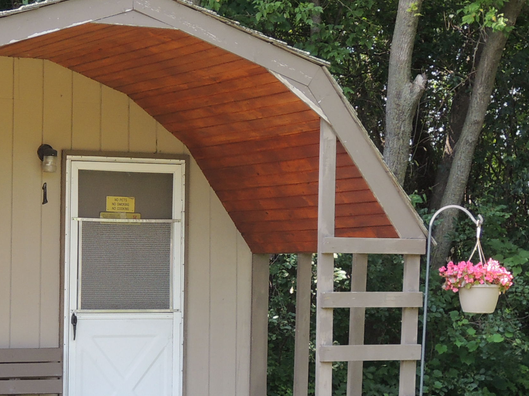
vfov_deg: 13.3
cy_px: 239
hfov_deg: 17.6
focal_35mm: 111
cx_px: 100
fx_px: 1696
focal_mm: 7.2
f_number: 3.3
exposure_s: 1/125
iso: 100
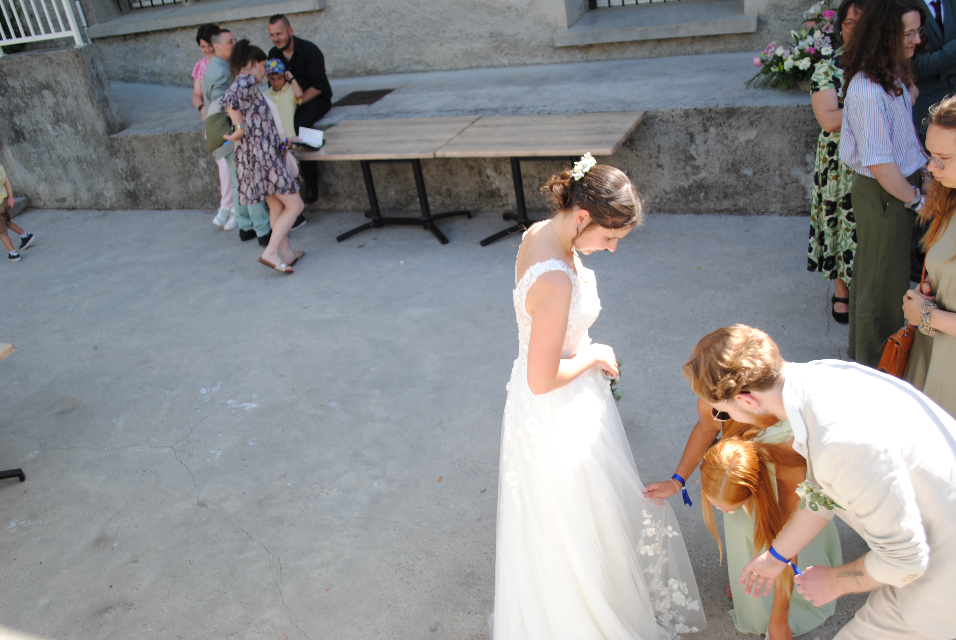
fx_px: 877
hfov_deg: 57.2
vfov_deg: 40.1
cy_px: 320
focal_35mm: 33
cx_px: 478
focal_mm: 22
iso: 100
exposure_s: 1/200
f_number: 7.1
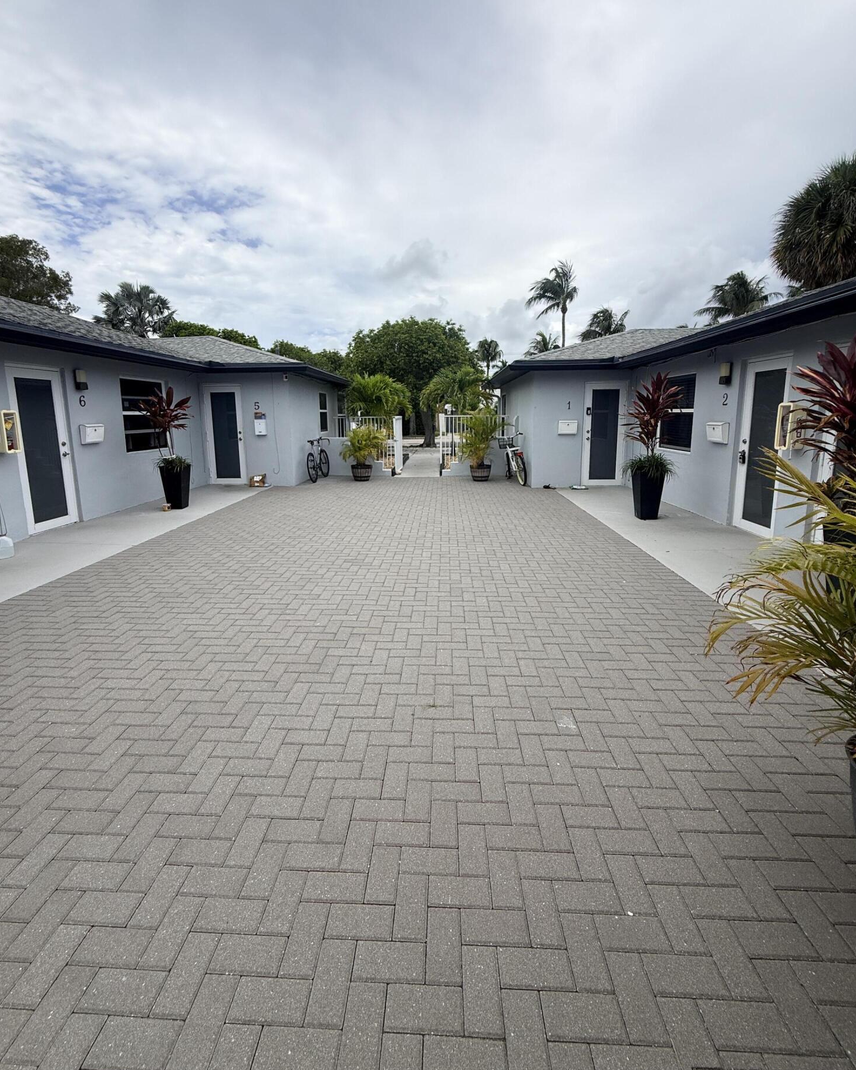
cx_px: 420
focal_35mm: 15
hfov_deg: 84.0
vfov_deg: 96.6
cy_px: 489
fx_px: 475
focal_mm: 2.22
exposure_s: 1/2717
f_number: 2.2
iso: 50
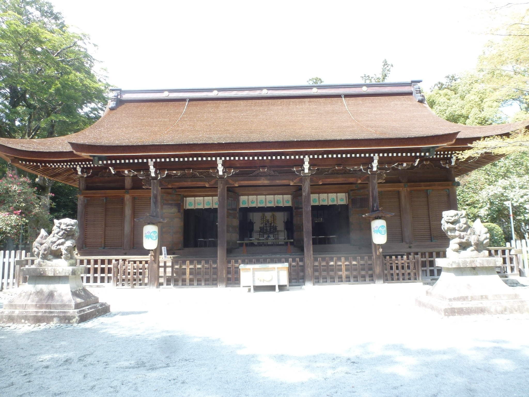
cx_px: 264
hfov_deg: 71.6
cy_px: 198
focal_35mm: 24
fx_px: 367
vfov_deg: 56.8
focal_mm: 4.3
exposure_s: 1/125
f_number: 3.5
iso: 100
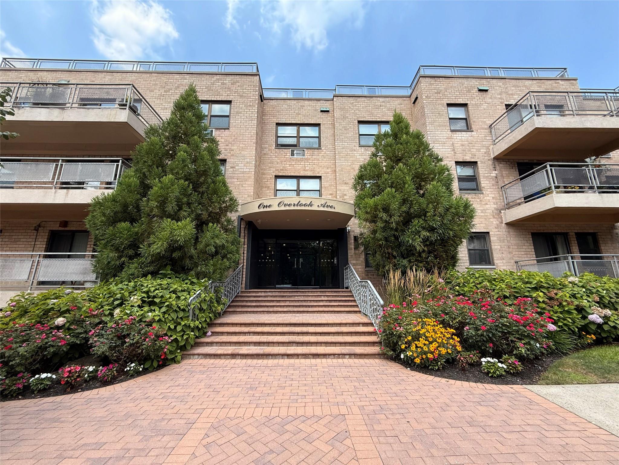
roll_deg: -0.6
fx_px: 250
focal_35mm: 14
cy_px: 232
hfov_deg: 102.1
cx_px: 310
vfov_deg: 85.7
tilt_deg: +12.9
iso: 50
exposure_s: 1/490
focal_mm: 2.22
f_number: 2.2
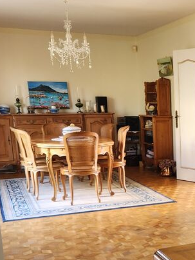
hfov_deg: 24.0
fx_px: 428
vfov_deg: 32.9
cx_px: 213
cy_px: 205
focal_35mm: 57
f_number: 1.8
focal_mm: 5.4
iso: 250
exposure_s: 1/120
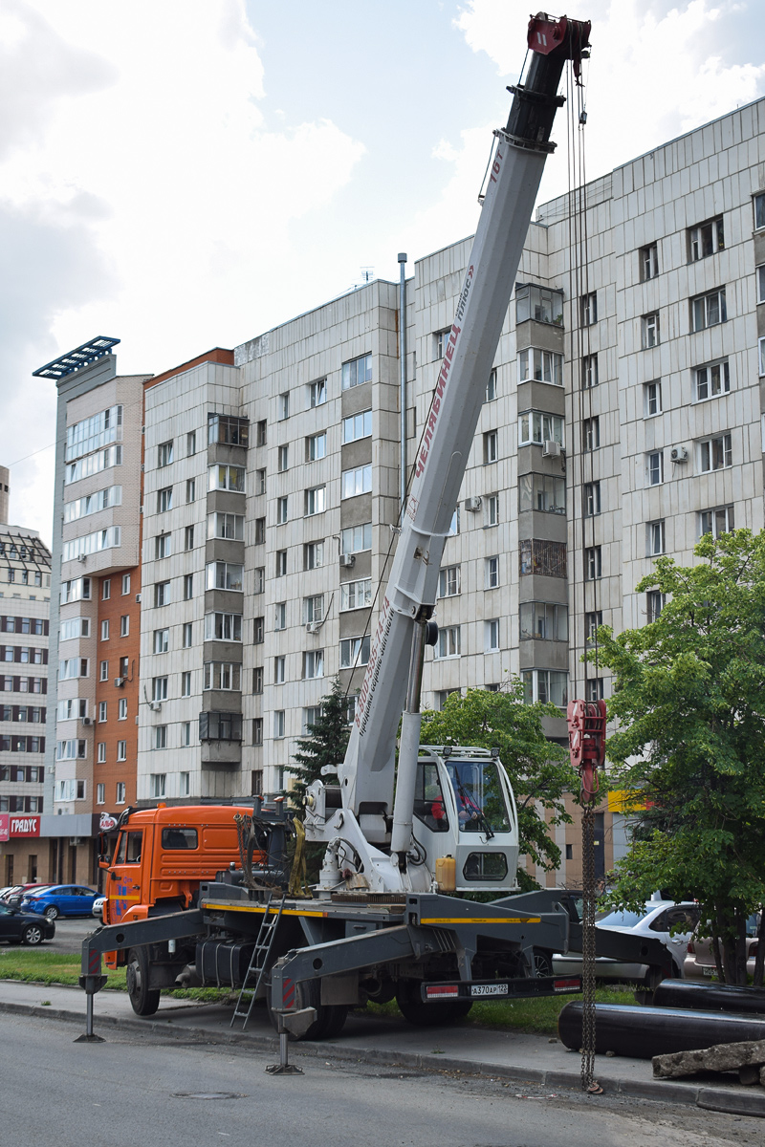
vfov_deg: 45.0
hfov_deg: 30.8
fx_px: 1386
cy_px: 574
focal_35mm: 44
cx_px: 382
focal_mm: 29
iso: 100
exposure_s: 1/320
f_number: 5
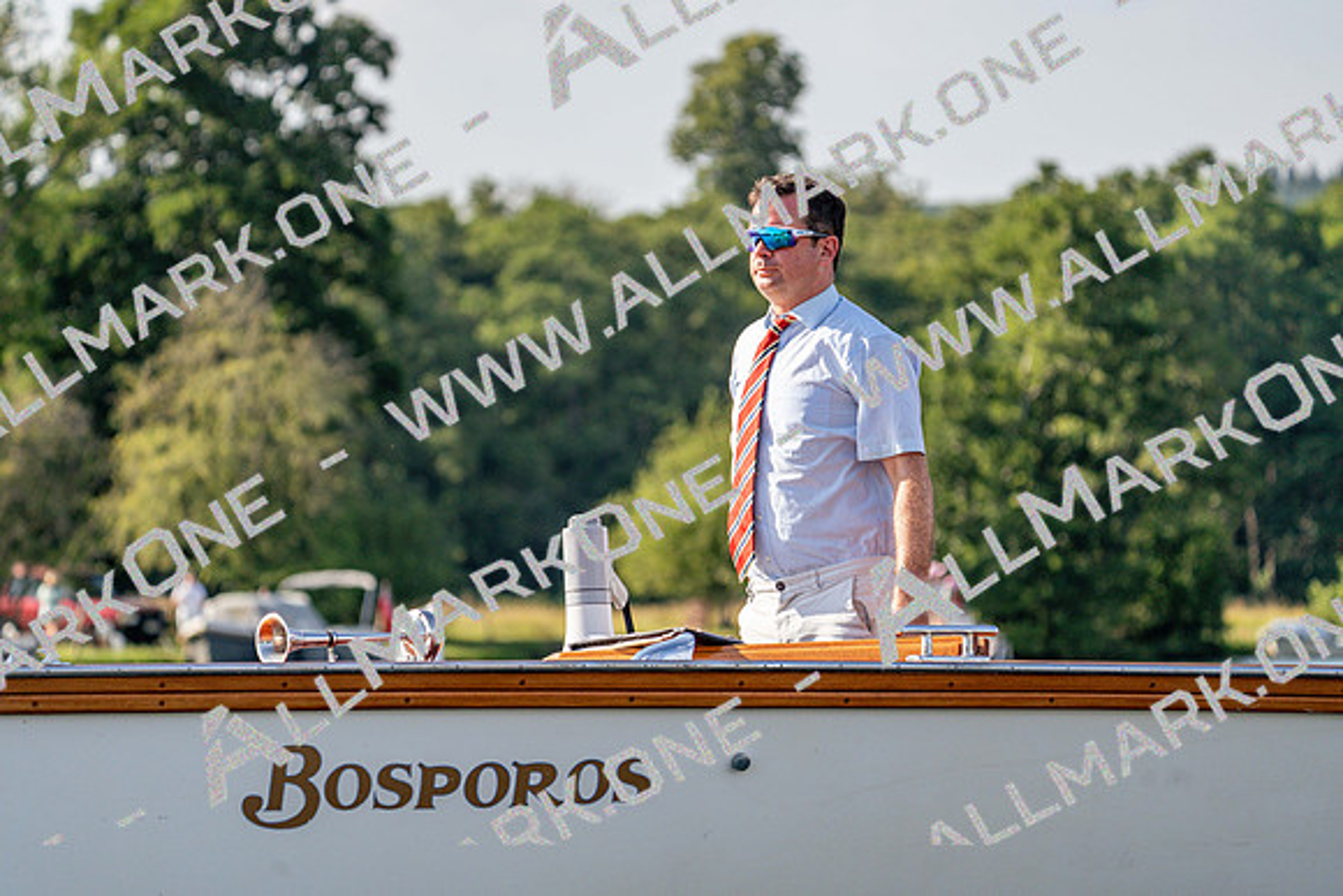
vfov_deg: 6.9
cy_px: 448
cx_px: 672
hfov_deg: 10.3
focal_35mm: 200
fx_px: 7463
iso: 320
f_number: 5.6
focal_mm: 200
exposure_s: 1/1600
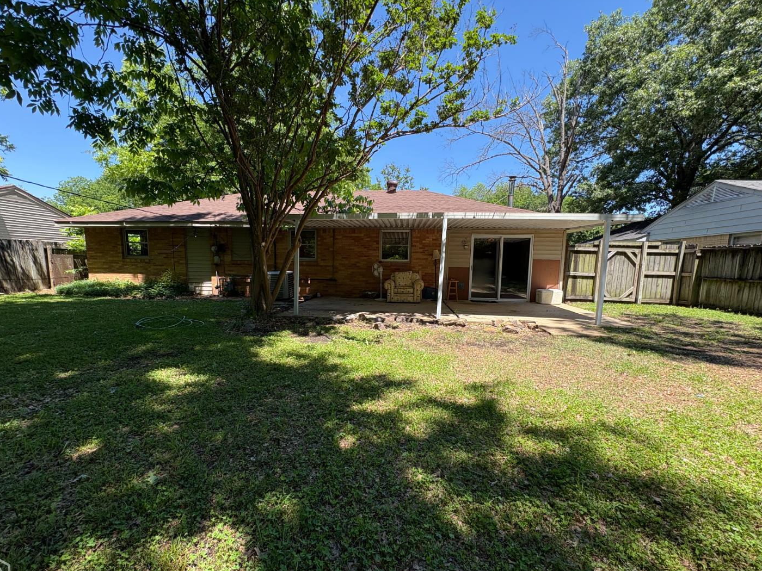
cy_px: 299
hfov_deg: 98.1
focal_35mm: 15
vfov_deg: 81.7
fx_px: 330
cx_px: 371
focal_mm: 2.22
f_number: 2.2
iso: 40
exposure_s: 1/485
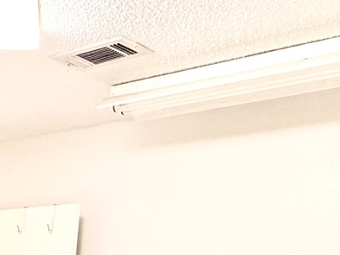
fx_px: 717
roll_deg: -2.0
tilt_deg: -12.2
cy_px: 463
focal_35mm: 73
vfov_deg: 16.7
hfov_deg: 24.2
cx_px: -71
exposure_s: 1/60
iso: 200
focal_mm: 2.22
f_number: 2.2
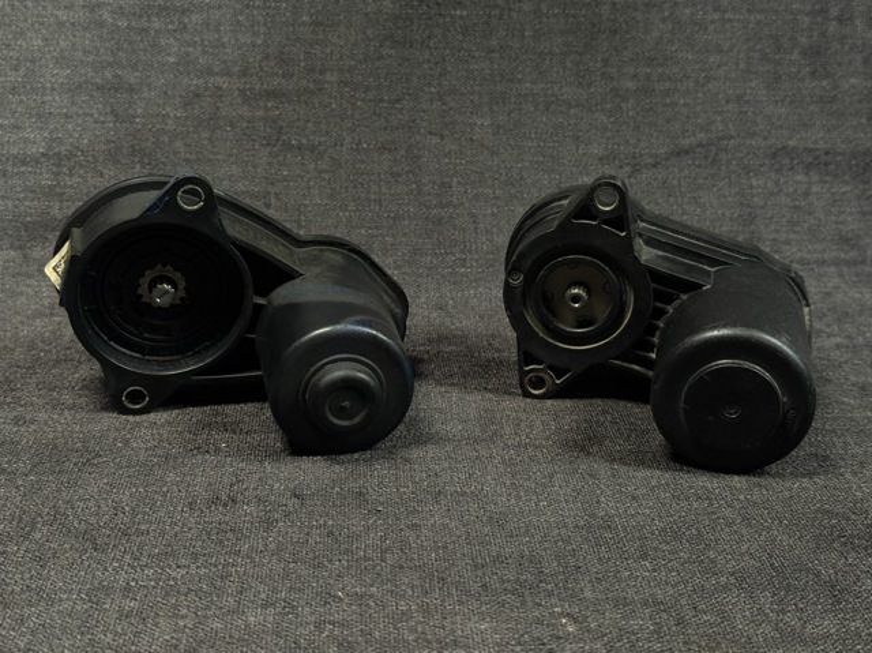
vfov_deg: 30.2
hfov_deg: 39.7
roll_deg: -1.4
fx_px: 1208
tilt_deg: -20.5
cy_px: 326
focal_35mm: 48
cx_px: 436
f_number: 1.78
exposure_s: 1/50
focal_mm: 6.76
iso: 200
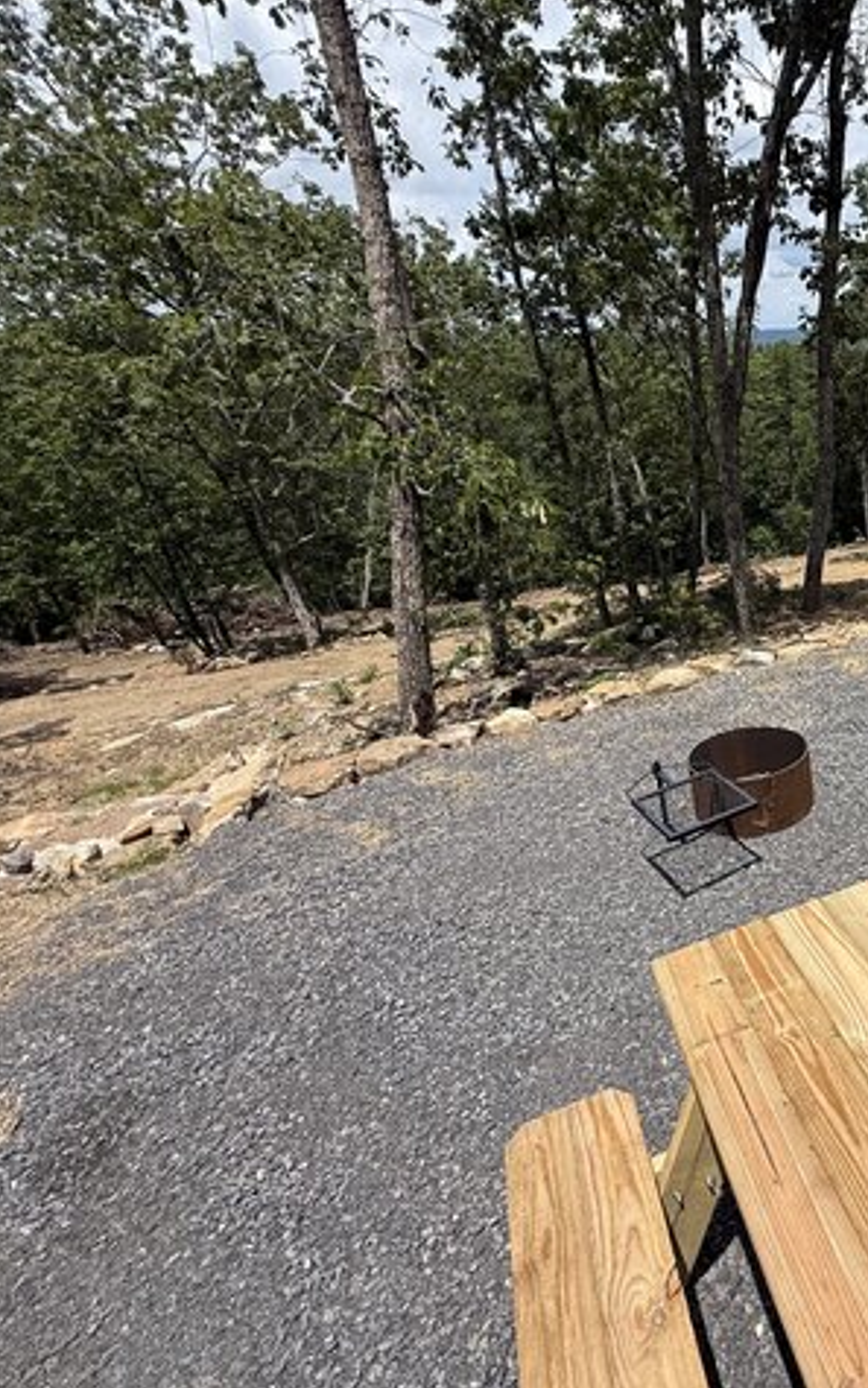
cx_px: 830
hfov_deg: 50.5
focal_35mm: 20
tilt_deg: -24.2
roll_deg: +1.3
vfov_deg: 85.1
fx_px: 757
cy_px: 693
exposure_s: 1/2506
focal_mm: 2.22
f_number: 2.2
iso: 50
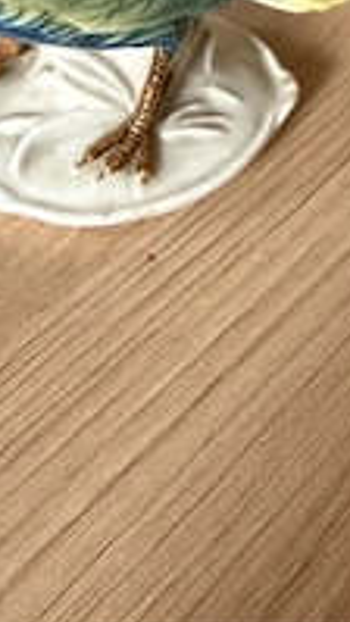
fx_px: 940
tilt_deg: -43.1
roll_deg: -1.3
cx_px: 238
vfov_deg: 33.7
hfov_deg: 21.0
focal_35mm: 57
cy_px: 13
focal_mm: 2.22
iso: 1600
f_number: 2.2
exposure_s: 1/32
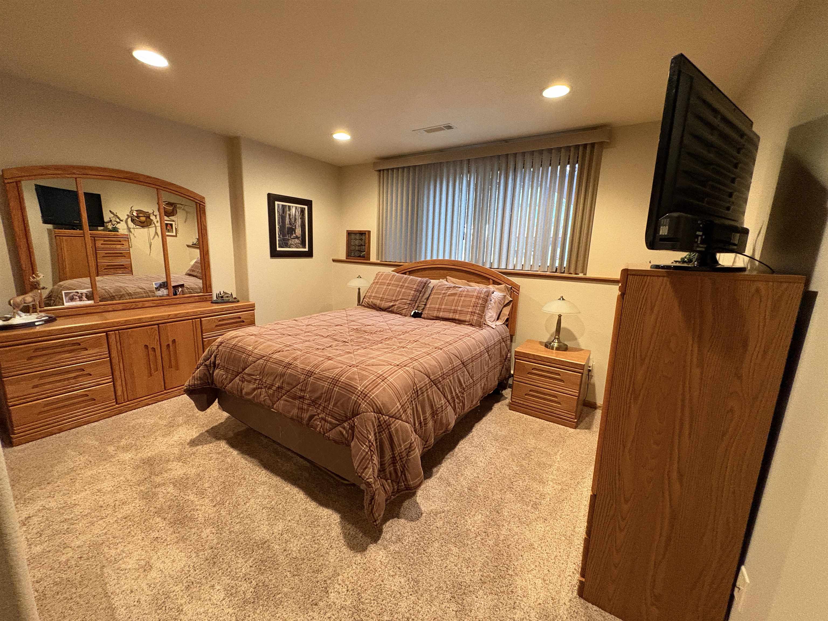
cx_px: 414
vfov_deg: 85.7
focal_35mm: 14
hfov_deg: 102.1
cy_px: 310
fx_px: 335
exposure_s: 1/60
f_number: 2.2
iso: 640
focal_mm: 2.22
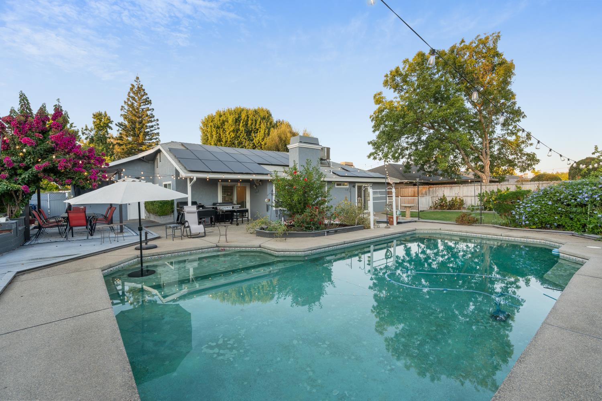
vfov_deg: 73.7
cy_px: 200
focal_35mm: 16
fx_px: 268
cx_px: 301
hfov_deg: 96.7
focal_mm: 16
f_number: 9
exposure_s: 1/15
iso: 250
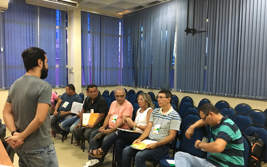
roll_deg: -0.8
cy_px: 88
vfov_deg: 40.6
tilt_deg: -3.2
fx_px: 226
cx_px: 133
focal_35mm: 31
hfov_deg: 61.2
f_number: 2.2
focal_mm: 4.15
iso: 250
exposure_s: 1/15
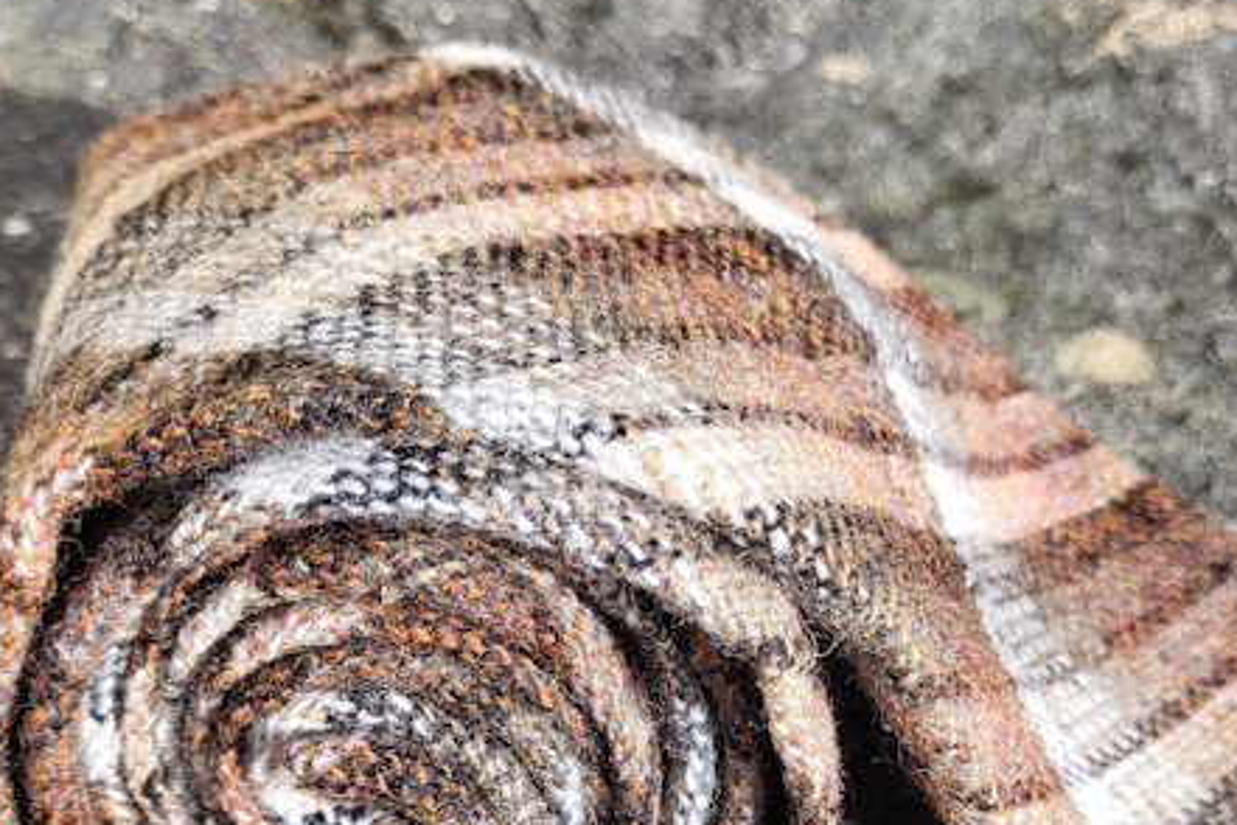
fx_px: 1684
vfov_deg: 26.7
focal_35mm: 49
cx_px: 676
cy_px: 721
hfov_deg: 40.3
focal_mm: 5.4
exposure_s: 1/697
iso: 40
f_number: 1.8
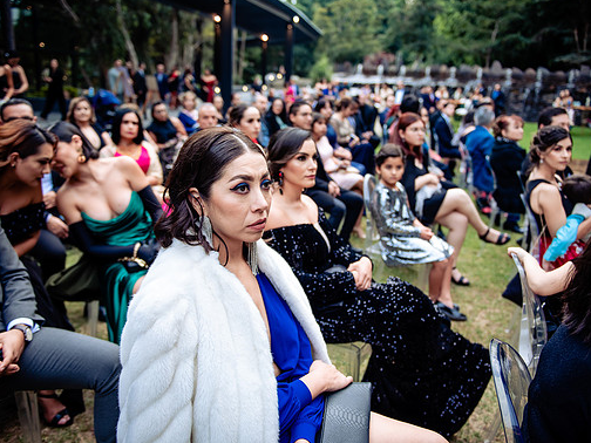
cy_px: 221
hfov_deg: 58.3
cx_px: 299
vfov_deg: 45.4
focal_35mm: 31
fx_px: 529
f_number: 2.8
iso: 320
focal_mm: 28
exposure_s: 1/160
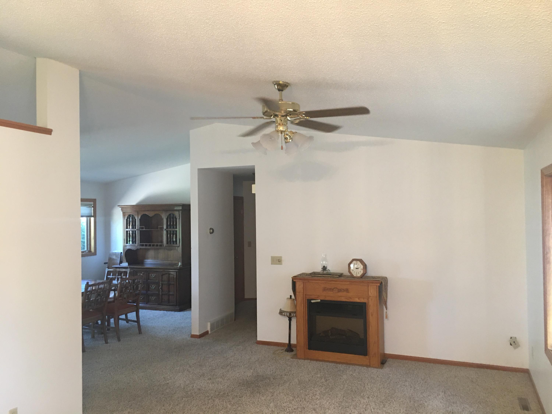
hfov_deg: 61.7
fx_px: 462
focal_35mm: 29
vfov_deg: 48.2
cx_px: 276
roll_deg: +0.6
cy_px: 207
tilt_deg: +2.3
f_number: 2.2
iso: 80
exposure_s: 1/15
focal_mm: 4.15
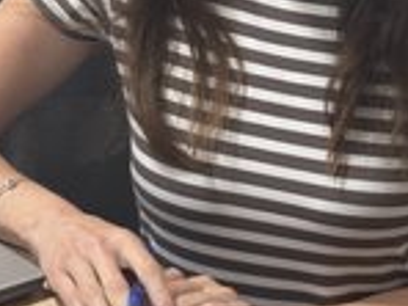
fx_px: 1662
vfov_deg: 10.4
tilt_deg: -16.3
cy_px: -6
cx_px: 215
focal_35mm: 141
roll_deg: +0.0
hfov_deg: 14.0
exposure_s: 1/50
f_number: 1.6
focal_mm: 5.96
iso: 125
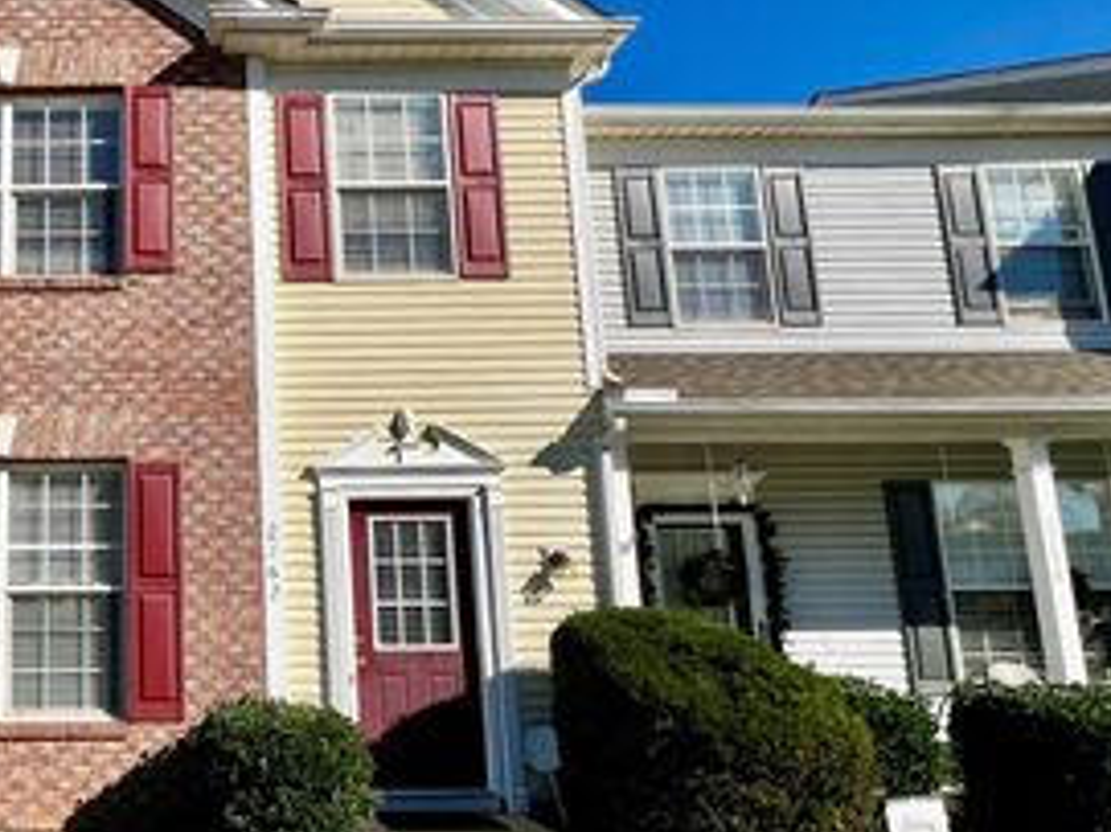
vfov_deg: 56.7
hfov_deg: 61.0
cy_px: 461
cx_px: 119
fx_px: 770
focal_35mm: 24
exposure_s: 1/2732
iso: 32
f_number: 1.8
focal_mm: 1.57
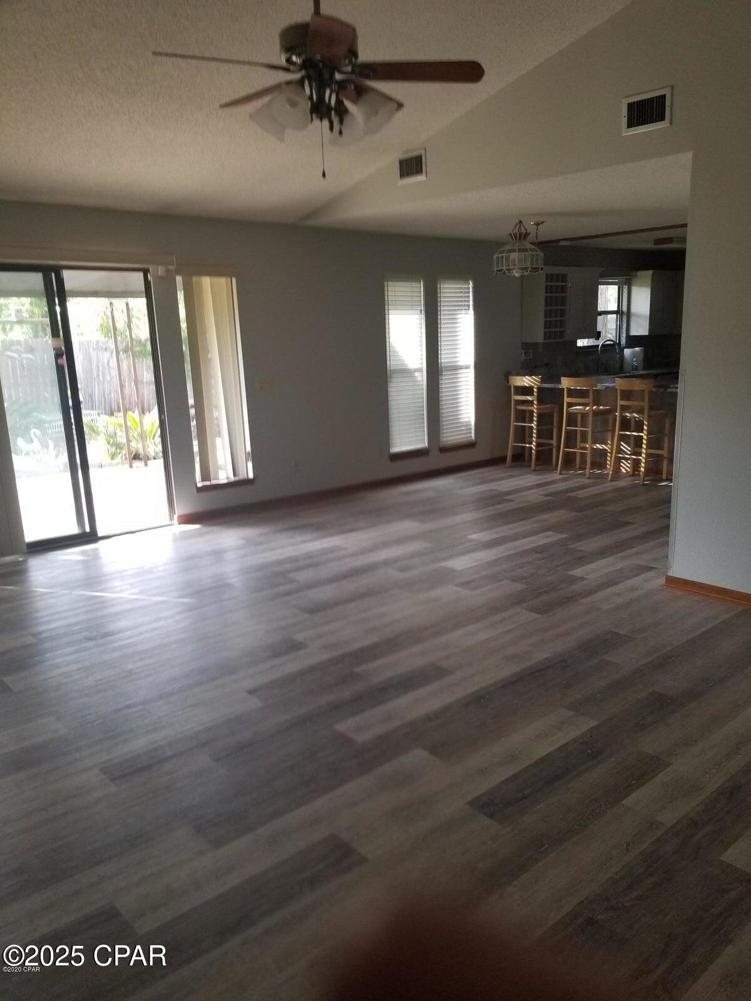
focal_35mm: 26
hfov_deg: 53.1
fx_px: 752
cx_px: 376
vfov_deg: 67.3
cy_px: 500
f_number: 1.7
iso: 80
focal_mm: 4.3
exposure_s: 1/120
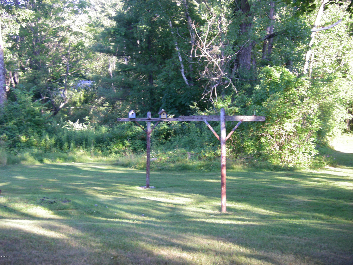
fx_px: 632
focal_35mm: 62
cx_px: 176
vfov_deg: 23.7
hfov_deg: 31.2
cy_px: 132
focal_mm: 10.3
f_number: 3.8
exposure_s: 1/60
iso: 125
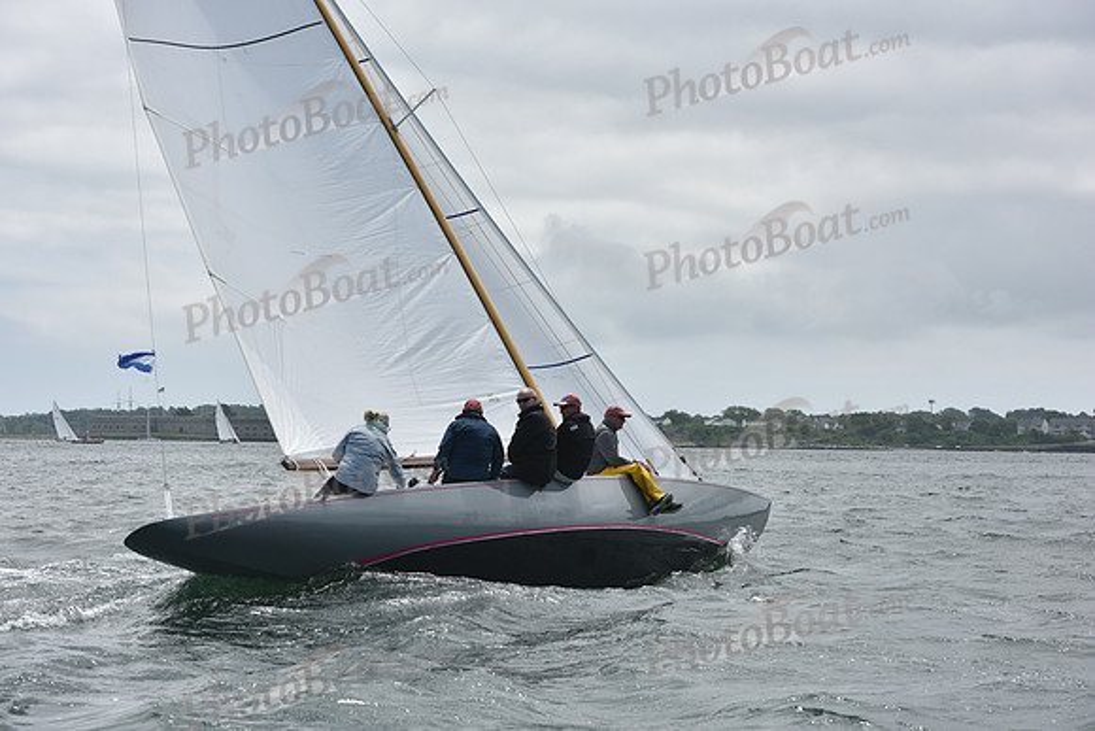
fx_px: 2130
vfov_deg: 19.5
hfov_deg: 28.8
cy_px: 366
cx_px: 548
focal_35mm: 70
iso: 250
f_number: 7.1
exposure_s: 1/1250
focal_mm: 70
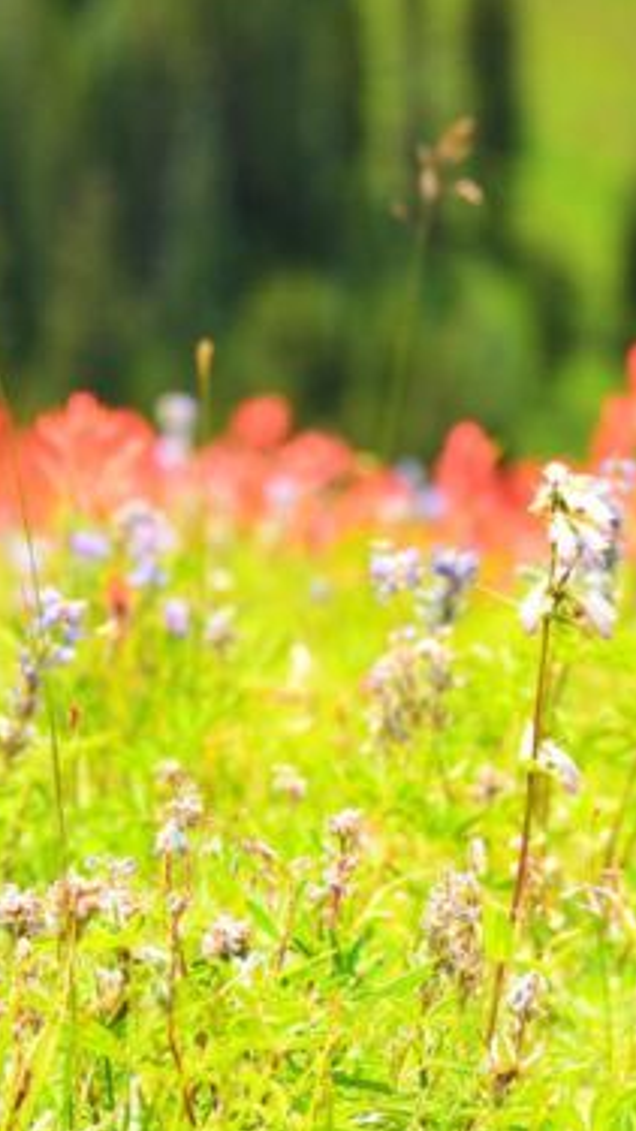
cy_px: 602
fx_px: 16036
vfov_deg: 4.0
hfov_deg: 2.3
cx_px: 455
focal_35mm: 535
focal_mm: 200
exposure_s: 1/125
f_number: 11
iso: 200
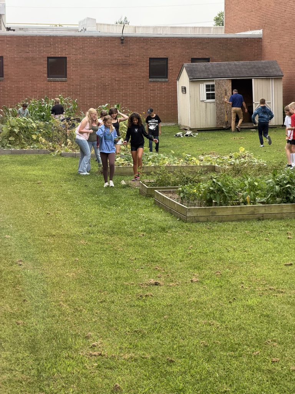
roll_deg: +0.1
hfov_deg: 14.8
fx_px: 1136
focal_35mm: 100
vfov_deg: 19.6
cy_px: 197
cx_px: 148
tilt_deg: -5.6
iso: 50
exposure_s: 1/121
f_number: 2.8
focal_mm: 16.89
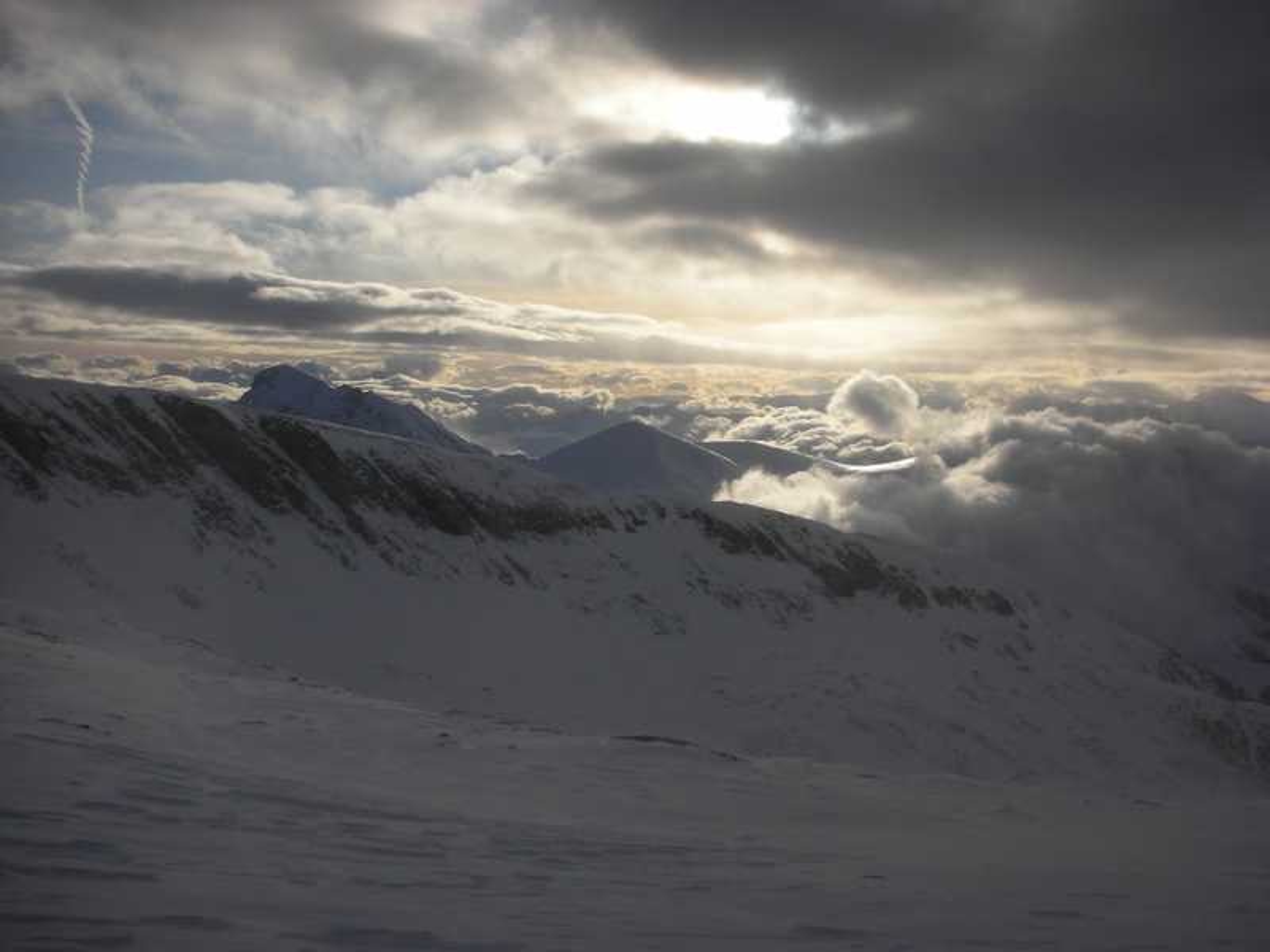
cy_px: 476
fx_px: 1688
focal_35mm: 46
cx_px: 635
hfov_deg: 41.2
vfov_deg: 31.5
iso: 50
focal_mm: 7.7
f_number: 9.9
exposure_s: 1/272
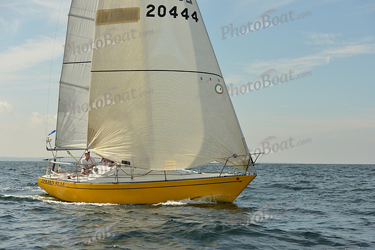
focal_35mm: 70
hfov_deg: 28.8
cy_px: 125
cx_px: 188
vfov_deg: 19.5
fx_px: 729
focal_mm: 70
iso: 320
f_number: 8
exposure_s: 1/1600
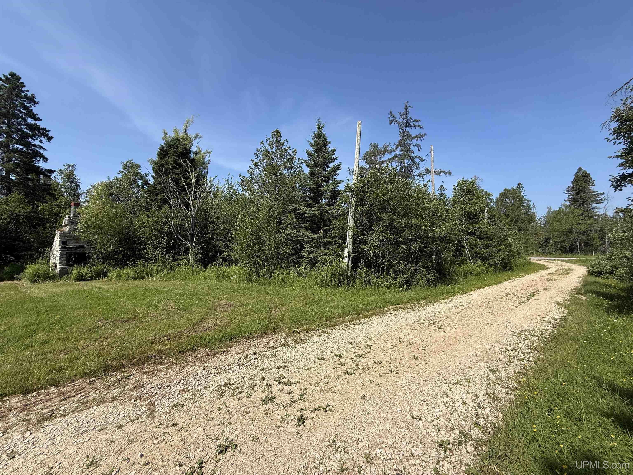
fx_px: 256
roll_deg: -0.5
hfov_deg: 102.1
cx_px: 316
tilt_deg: +2.3
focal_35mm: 14
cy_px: 238
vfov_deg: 85.7
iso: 50
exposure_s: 1/1259
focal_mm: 2.22
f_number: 2.2
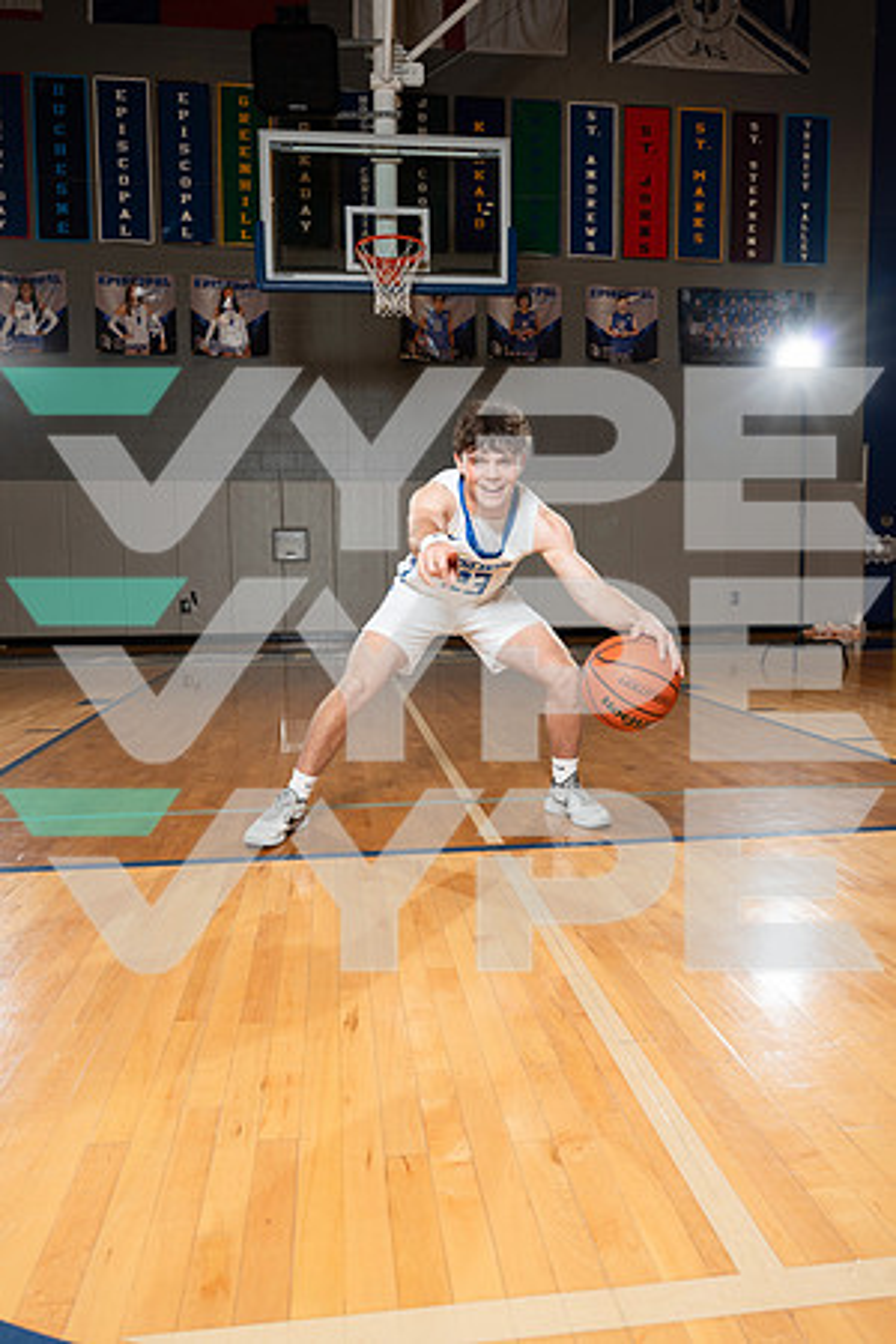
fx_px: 971
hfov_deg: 49.6
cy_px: 672
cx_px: 448
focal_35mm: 26
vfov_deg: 69.4
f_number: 5.6
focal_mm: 26
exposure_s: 1/250
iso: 400
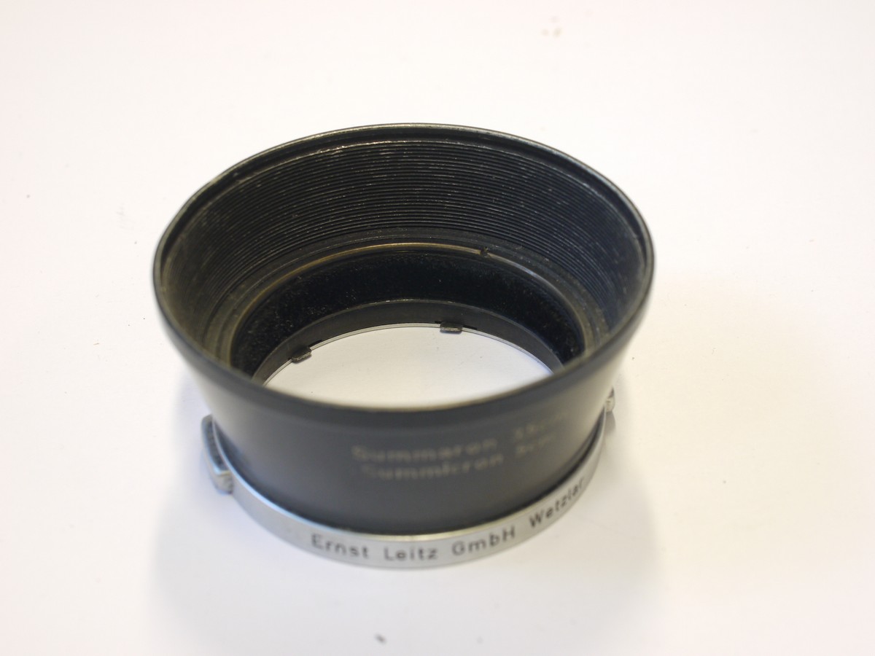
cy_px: 328
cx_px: 438
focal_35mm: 60
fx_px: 1517
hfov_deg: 32.2
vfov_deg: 24.4
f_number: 7.1
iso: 400
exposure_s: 1/15
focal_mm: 30
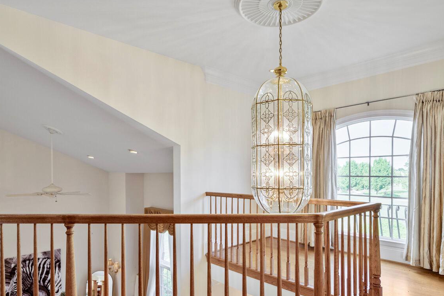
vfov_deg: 54.7
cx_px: 200
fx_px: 284
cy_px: 179
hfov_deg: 75.9
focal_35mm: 23
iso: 200
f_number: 8
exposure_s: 1/20
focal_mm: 15
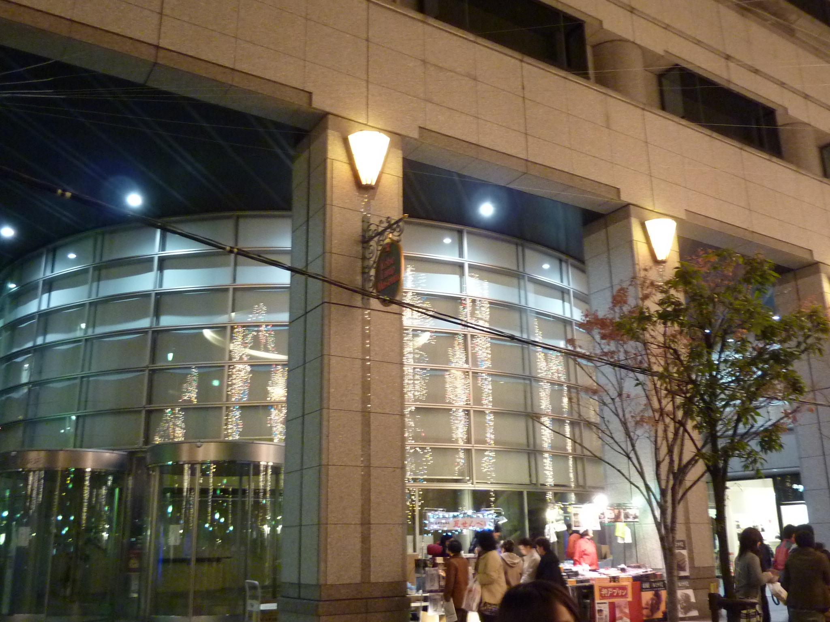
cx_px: 415
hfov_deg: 58.4
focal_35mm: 31
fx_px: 743
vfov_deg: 45.4
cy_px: 311
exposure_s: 1/13
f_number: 3.3
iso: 400
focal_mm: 4.1
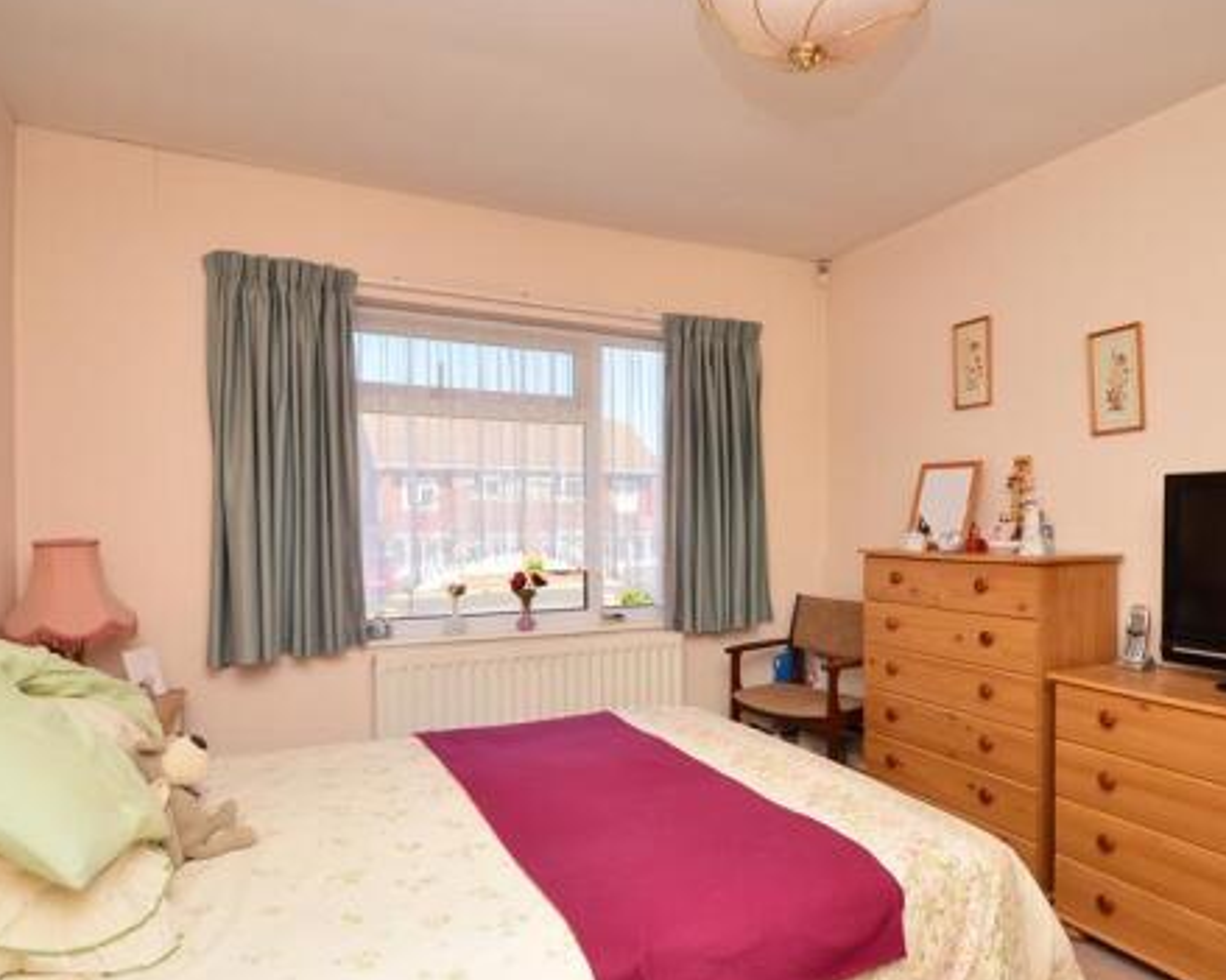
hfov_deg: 77.6
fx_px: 762
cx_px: 631
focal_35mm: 21
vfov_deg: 65.4
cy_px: 525
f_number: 7.1
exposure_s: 1/200
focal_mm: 10
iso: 200
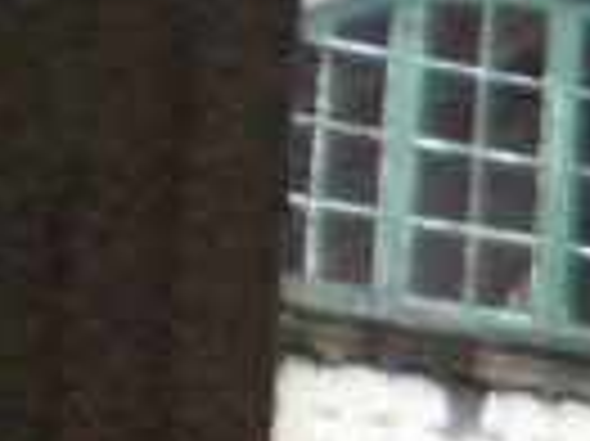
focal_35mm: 298
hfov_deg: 5.8
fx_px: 5075
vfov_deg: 4.8
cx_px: 2261
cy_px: 1148
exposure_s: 1/80
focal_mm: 6.3
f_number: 3.1
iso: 200
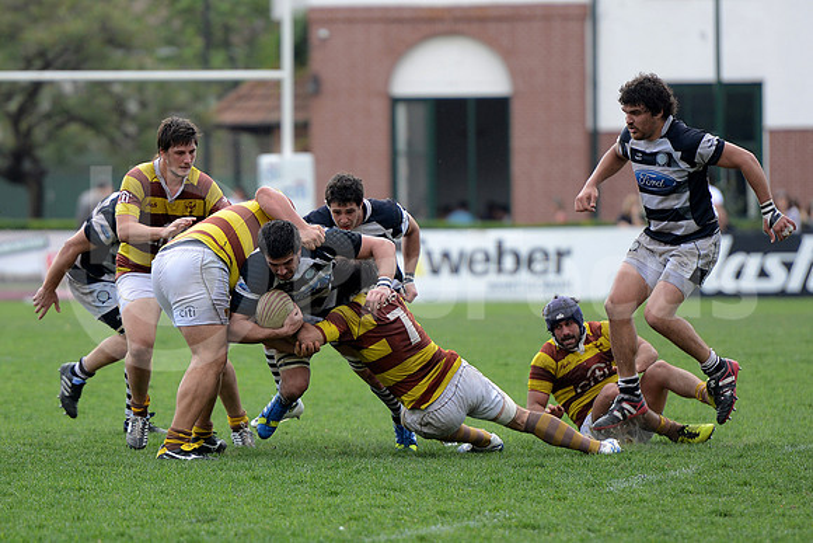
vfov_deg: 7.0
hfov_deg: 10.5
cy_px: 272
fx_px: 4405
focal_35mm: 195
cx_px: 406
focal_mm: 195
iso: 320
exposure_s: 1/640
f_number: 2.8
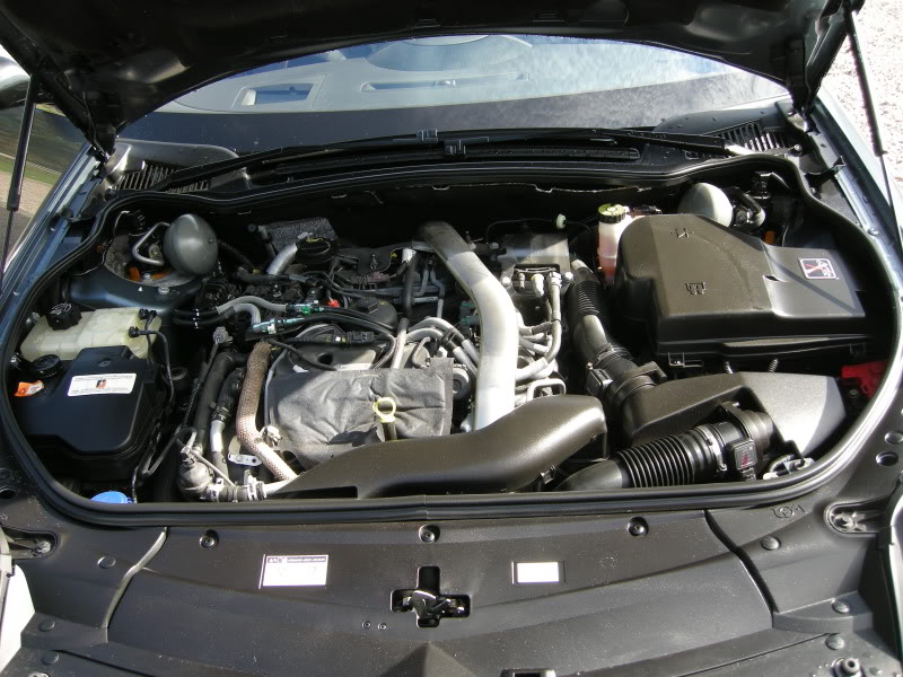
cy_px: 338
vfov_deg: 39.7
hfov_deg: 51.4
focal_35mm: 36
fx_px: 939
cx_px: 452
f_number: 3.4
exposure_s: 1/100
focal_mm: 7.5
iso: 64
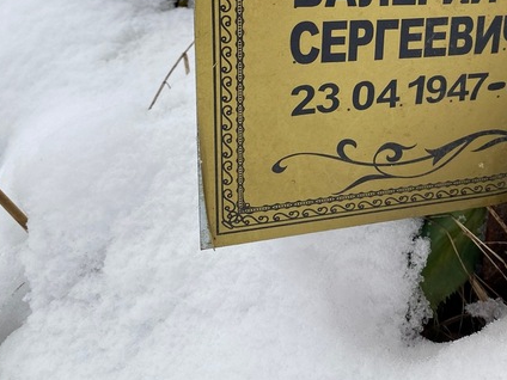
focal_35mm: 49
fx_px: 718
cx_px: 393
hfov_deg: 37.7
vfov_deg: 28.5
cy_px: 35
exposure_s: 1/312
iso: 32
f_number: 1.8
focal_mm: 4.25
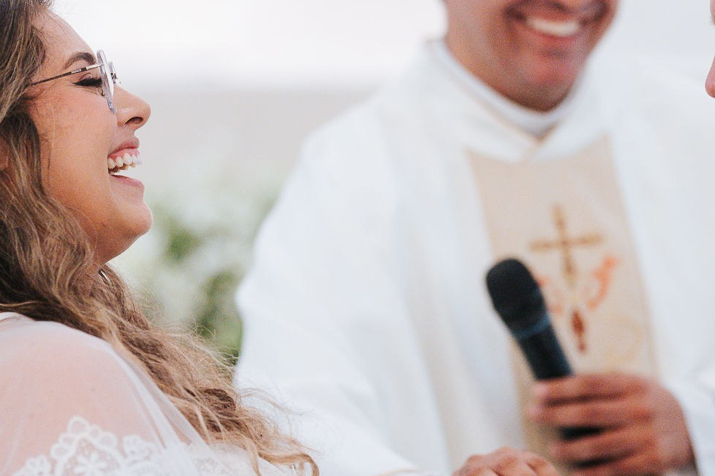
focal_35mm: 284
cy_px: 264
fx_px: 5637
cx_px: 468
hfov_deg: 7.3
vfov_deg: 4.8
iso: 4000
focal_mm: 135
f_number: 1.8
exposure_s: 1/400
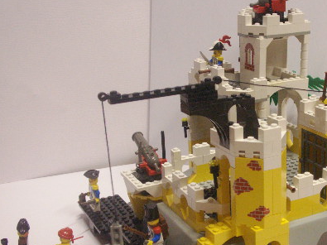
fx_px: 567
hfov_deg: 31.7
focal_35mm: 60
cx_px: 237
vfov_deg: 24.4
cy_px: 144
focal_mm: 7.7
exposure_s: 1/25
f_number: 3.5
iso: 160
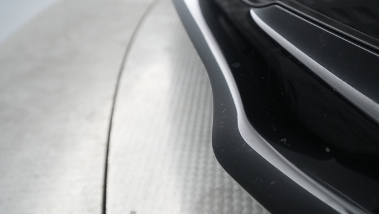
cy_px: 107
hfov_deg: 64.3
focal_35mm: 30
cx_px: 193
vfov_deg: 39.0
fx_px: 302
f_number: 4.5
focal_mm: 28
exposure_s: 1/100
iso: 6400
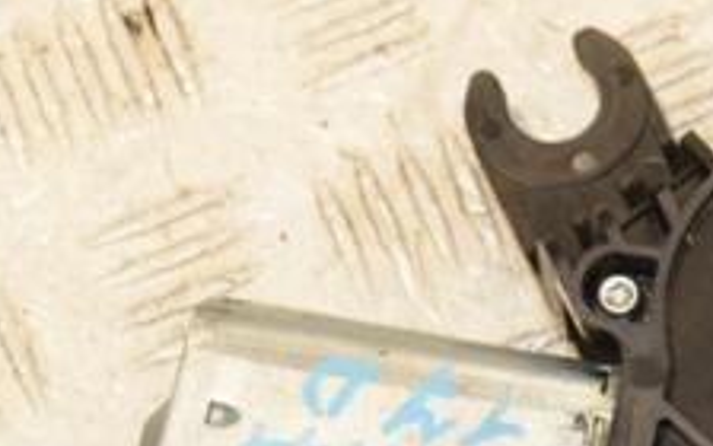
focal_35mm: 184
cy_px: 424
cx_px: 570
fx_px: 3583
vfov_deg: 7.1
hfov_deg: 11.3
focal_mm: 45
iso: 800
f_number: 7.1
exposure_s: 1/200
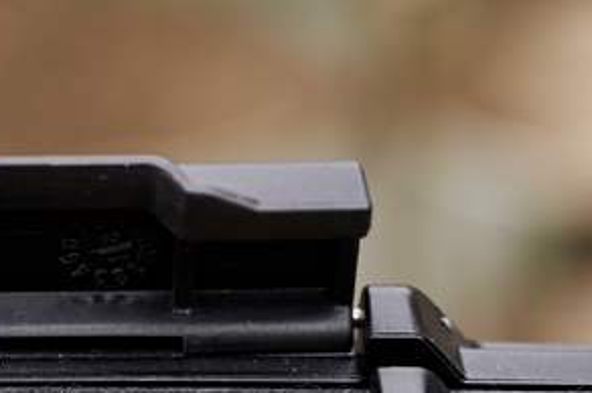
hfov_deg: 10.6
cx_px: -55
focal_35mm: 192
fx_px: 3154
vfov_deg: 7.1
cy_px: 309
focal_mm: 70
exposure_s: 1/100
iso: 200
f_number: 5
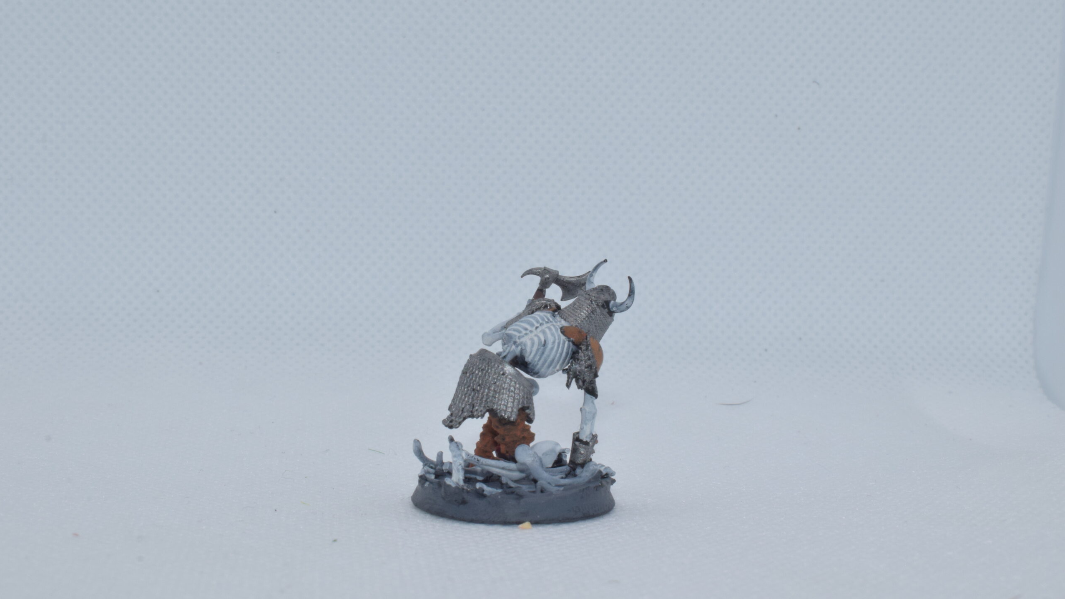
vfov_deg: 19.1
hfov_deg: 33.3
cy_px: 295
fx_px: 1779
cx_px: 532
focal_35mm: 63
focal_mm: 40
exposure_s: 1/125
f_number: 25
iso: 800
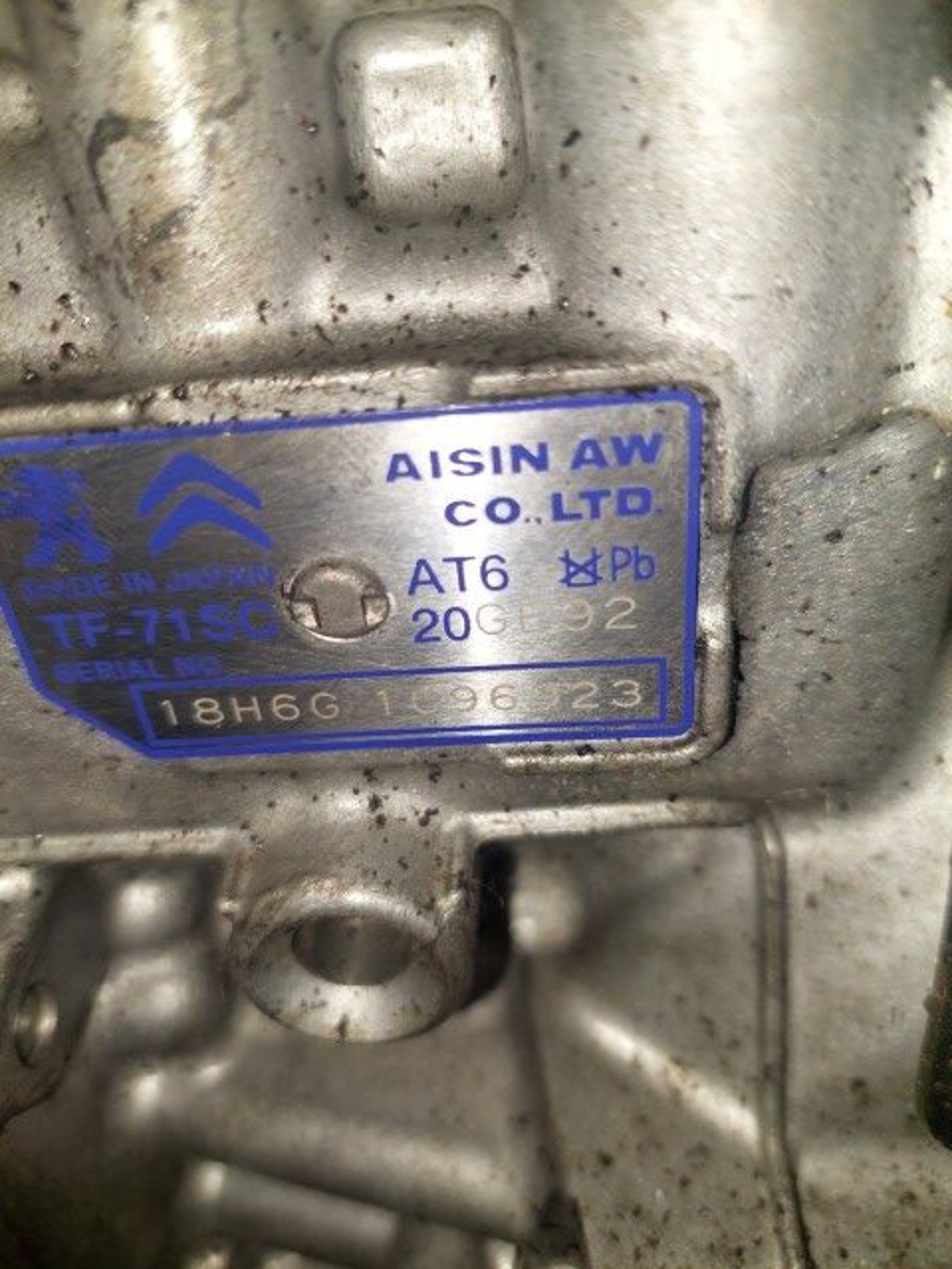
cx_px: 476
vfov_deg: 69.4
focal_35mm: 25
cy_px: 634
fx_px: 917
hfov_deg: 54.9
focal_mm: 5.23
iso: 40
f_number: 1.8
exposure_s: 1/293
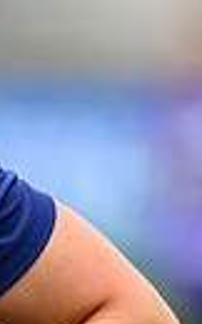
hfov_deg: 0.6
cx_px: -390
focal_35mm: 2120
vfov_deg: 1.0
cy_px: 142
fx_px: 18715
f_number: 4.5
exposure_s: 1/1600
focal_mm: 400
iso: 400
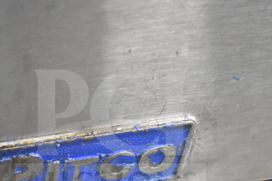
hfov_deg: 21.0
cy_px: 137
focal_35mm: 97
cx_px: 110
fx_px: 733
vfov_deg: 14.1
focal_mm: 34
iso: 9000
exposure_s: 1/50
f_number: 4.5
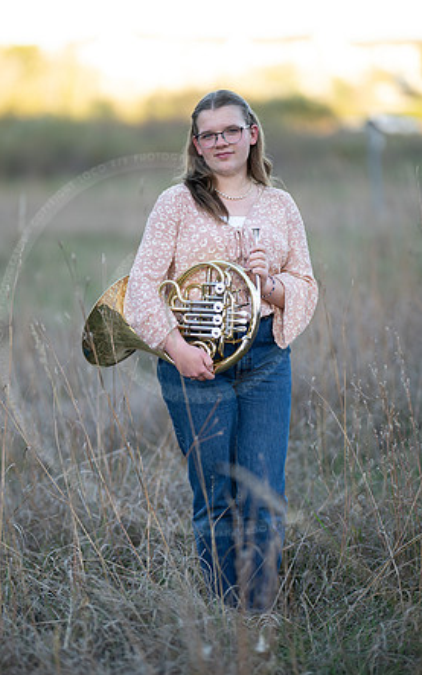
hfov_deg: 14.9
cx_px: 201
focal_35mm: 88
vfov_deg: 23.6
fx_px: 1619
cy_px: 338
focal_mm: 85
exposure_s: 1/1000
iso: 160
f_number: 1.2
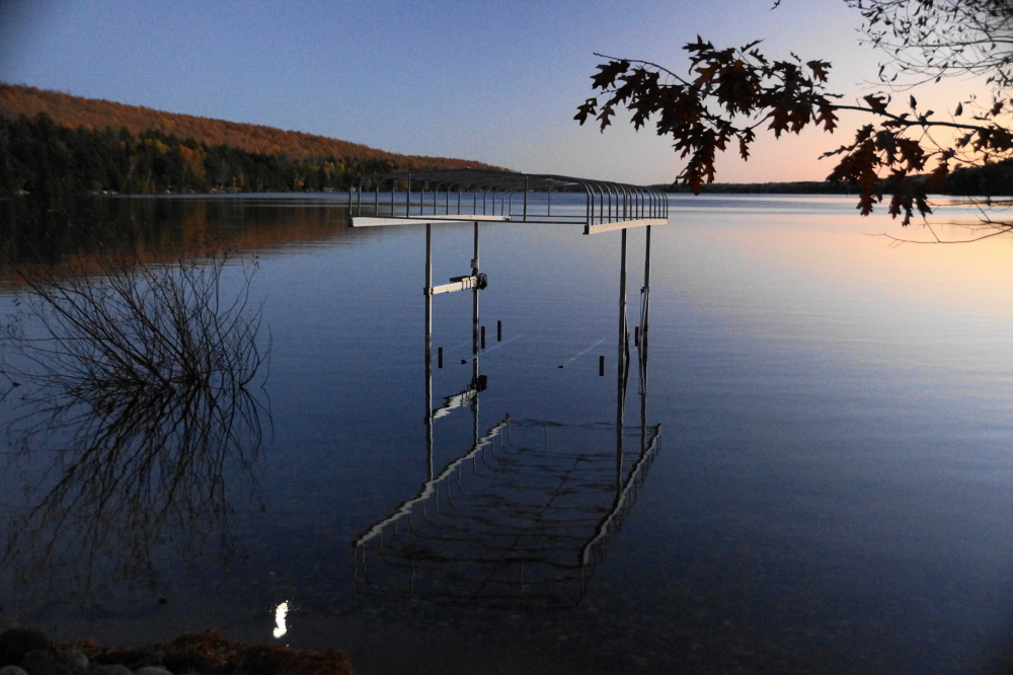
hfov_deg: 53.1
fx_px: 1013
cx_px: 506
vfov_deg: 36.8
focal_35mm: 36
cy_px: 338
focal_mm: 24
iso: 1600
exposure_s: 1/13
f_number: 4
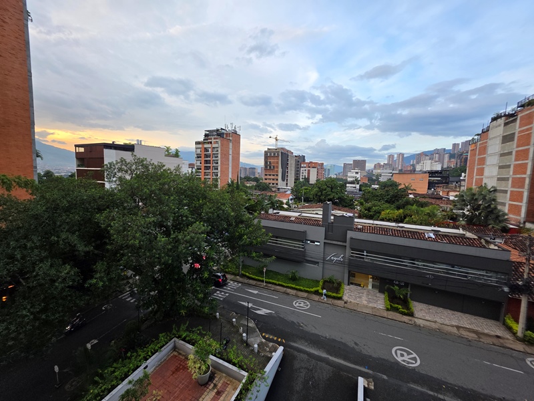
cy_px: 200
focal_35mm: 13
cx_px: 267
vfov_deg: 89.9
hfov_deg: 106.2
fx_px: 201
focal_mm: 2.2
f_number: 1.9
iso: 64
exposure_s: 1/120
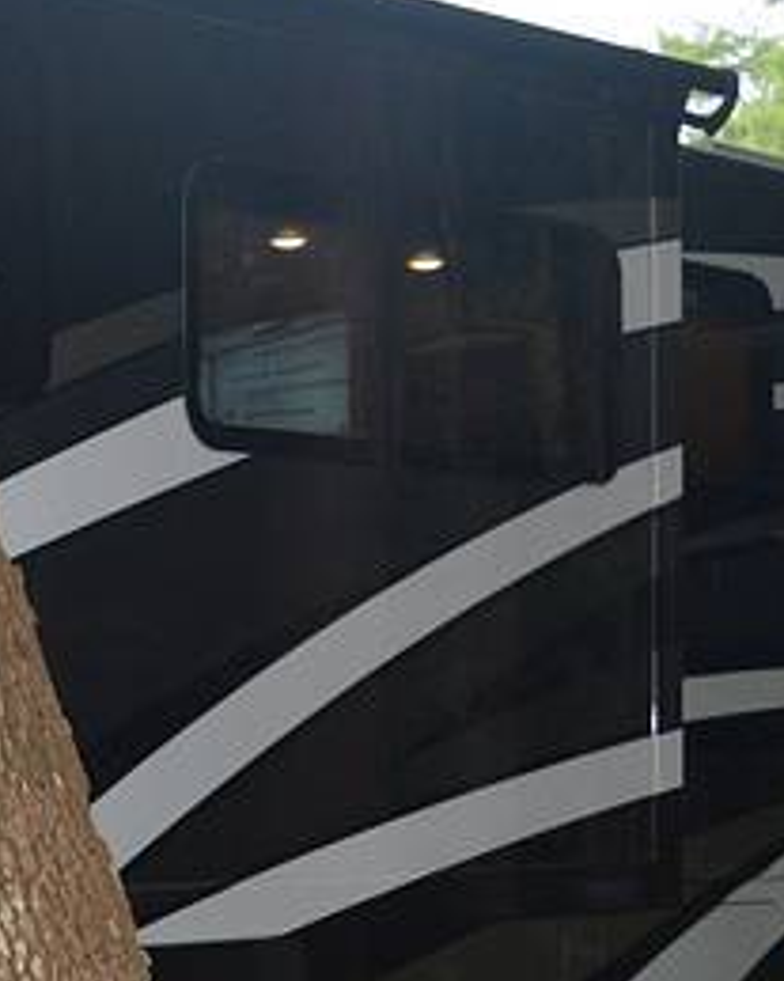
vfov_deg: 19.4
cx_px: -367
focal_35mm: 98
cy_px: 795
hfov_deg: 14.7
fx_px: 2844
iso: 900
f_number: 3.5
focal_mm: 18
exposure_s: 1/60
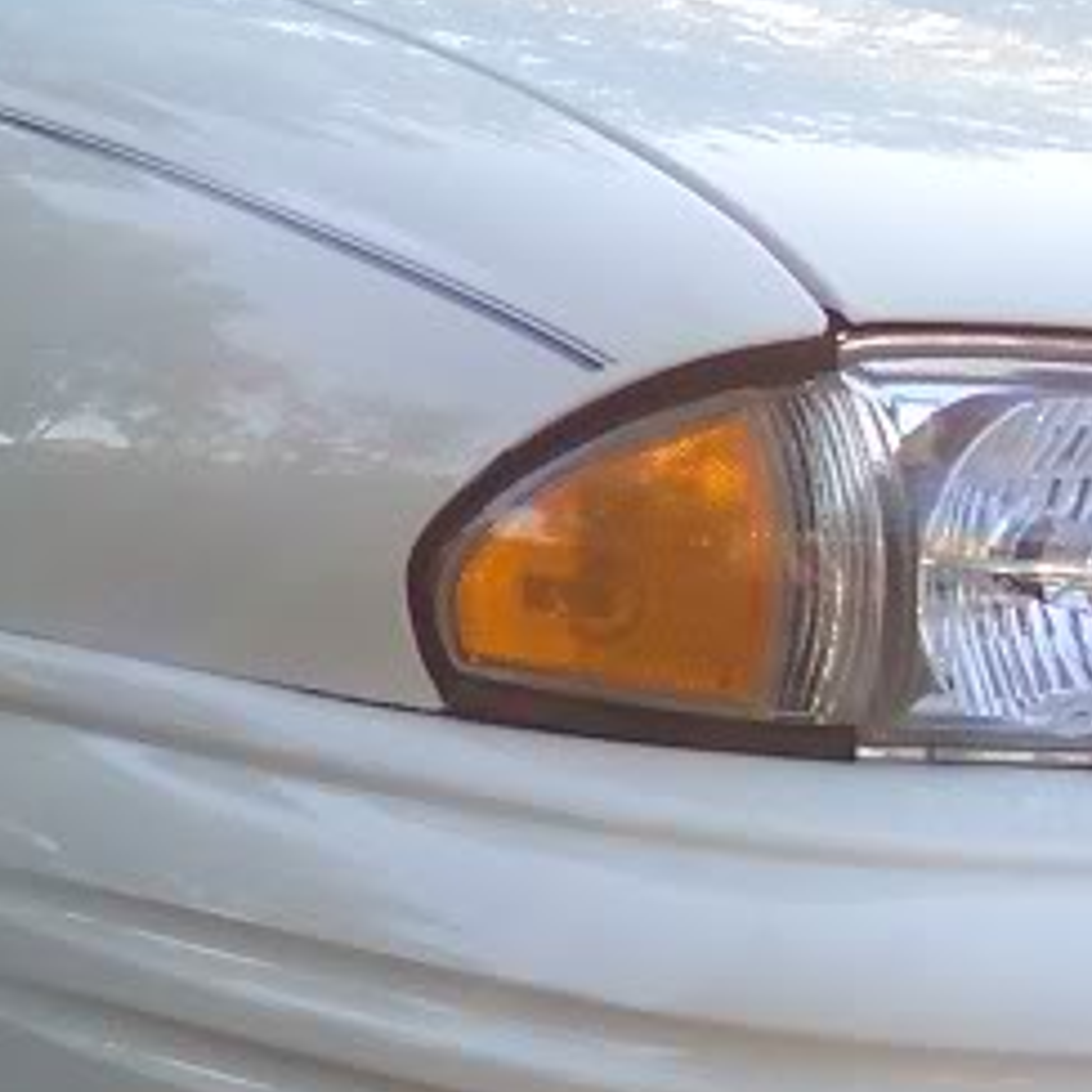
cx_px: -58
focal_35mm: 143
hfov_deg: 12.0
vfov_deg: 12.2
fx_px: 5104
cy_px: 761
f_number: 2.8
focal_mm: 8
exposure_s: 1/350
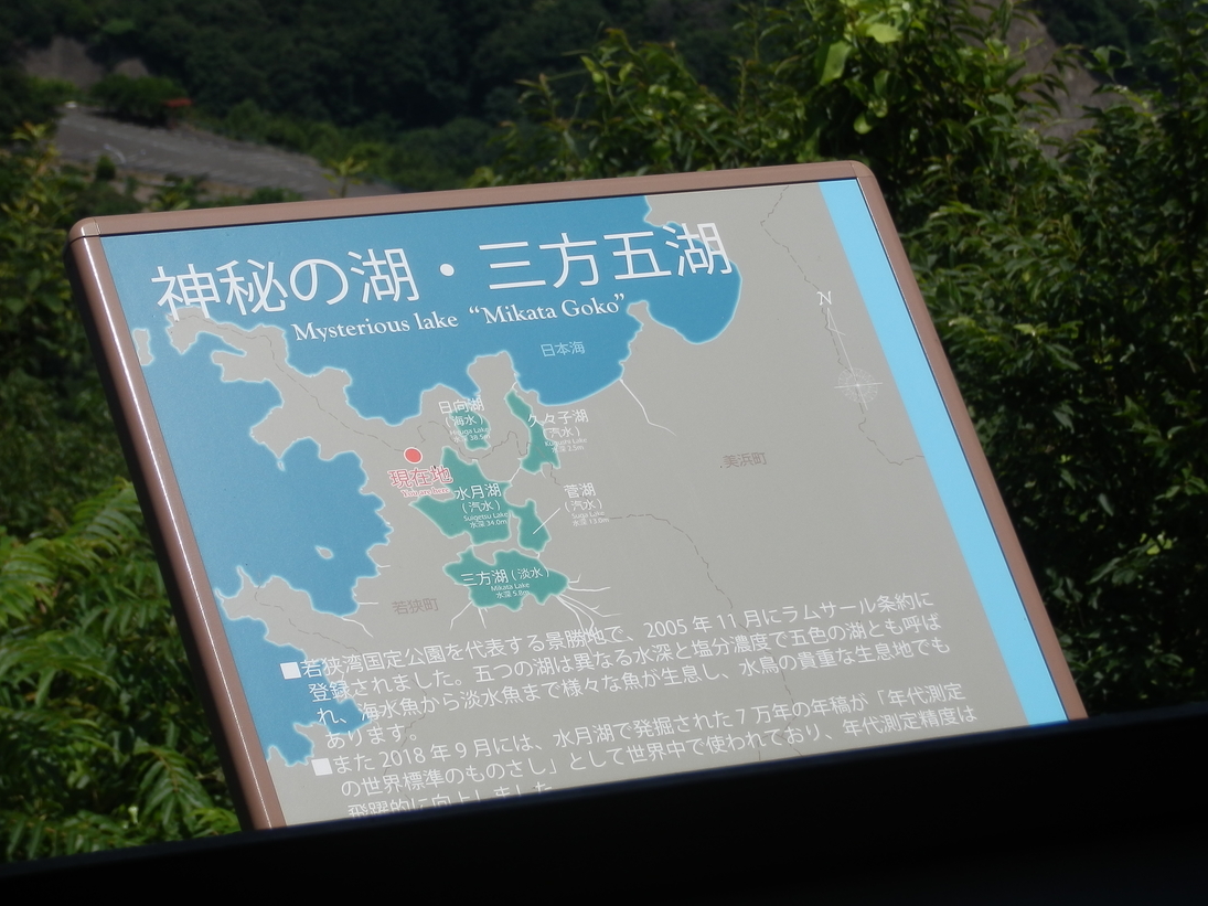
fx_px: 6351
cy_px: 416
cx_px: 580
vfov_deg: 8.2
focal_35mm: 182
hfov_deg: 10.9
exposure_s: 1/800
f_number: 5.8
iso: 80
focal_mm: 29.4
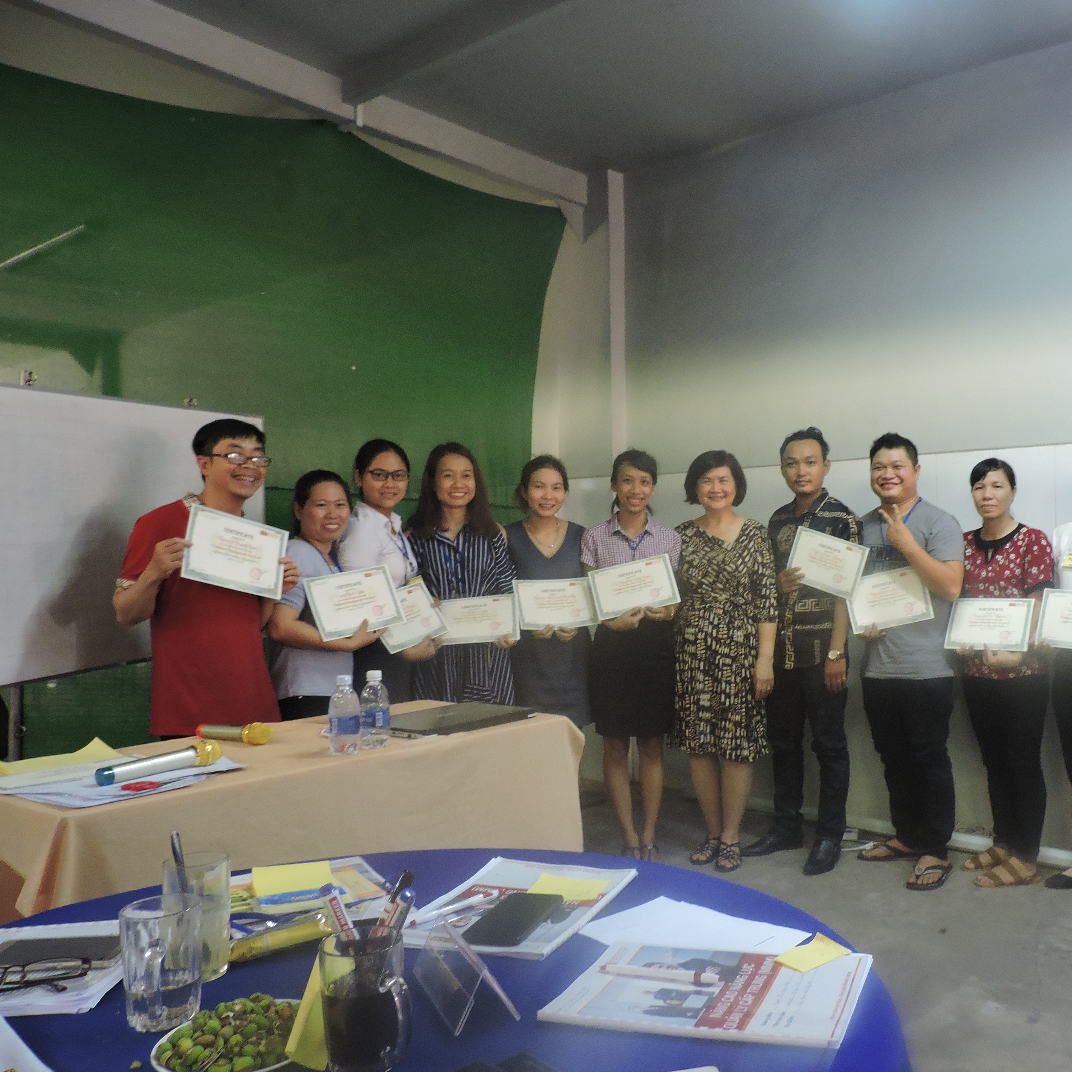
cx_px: 728
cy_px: 544
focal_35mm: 29
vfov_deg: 55.6
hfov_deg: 54.3
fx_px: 1016
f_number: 3
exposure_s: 1/10
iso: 400
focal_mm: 4.3
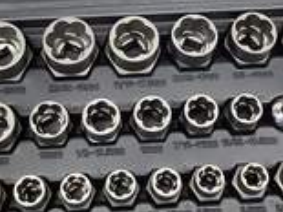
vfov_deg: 18.3
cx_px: 142
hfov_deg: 24.4
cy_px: 57
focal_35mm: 80
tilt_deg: -68.3
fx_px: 654
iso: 125
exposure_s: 1/60
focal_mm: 3.3
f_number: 2.4
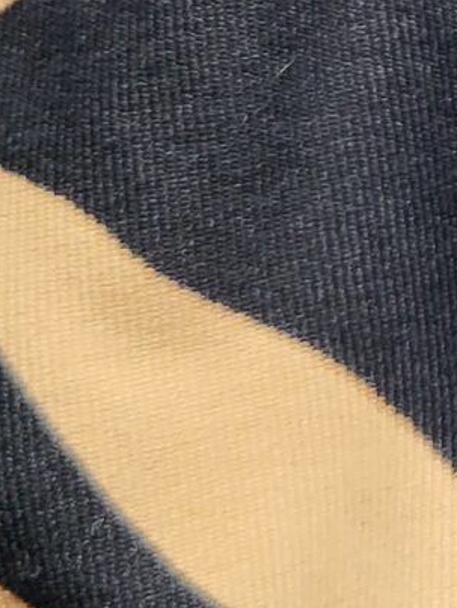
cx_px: 1103
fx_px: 2320
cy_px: -247
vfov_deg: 14.1
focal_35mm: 132
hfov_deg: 9.9
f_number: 1.8
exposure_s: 1/120
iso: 160
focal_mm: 5.4
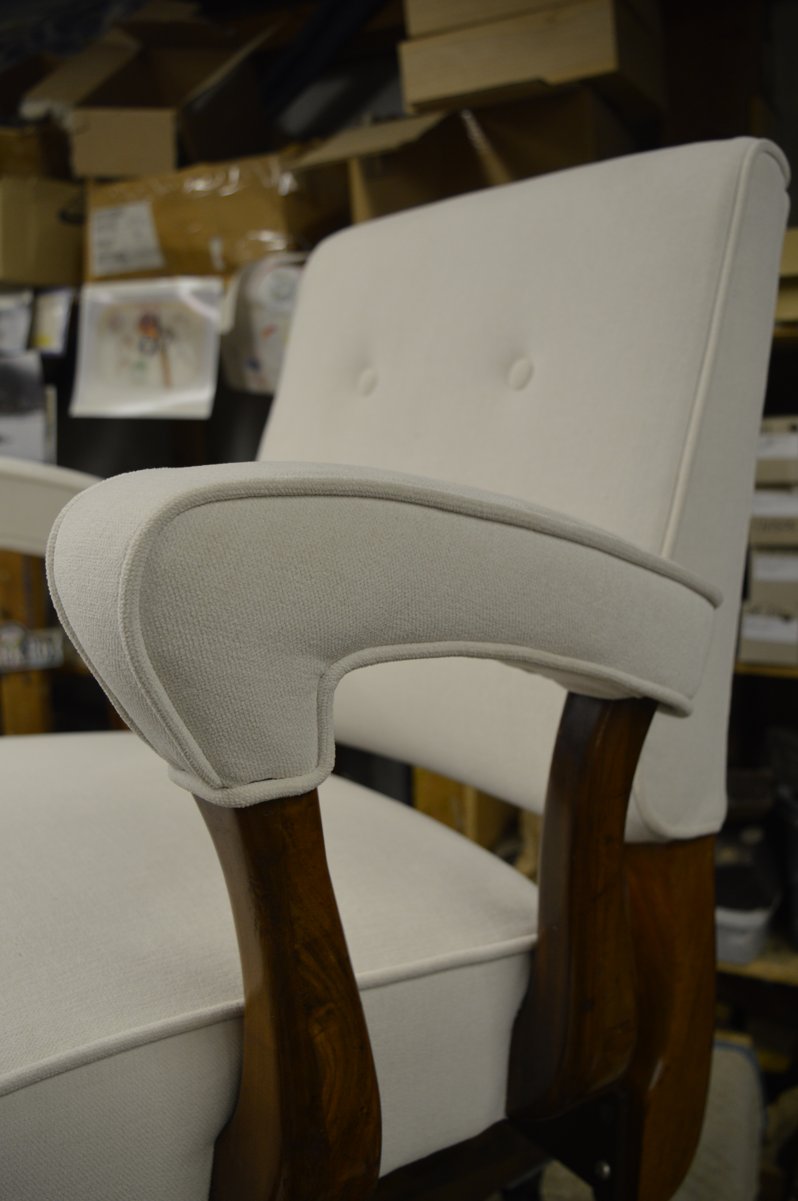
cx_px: 399
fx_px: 1199
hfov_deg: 36.8
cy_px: 600
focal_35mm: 36
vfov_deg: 53.2
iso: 400
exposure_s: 1/60
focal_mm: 24
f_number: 5
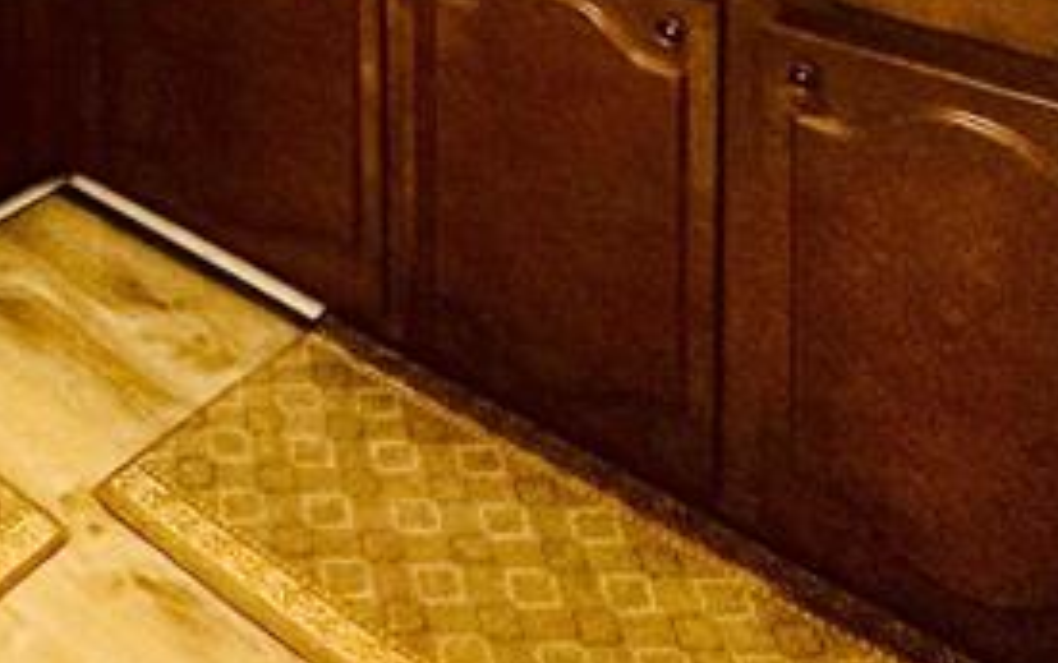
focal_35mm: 55
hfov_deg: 34.8
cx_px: 111
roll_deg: +1.7
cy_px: -544
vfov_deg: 18.3
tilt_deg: -4.2
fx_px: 1587
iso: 200
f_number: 2.2
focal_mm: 2.22
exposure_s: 1/120
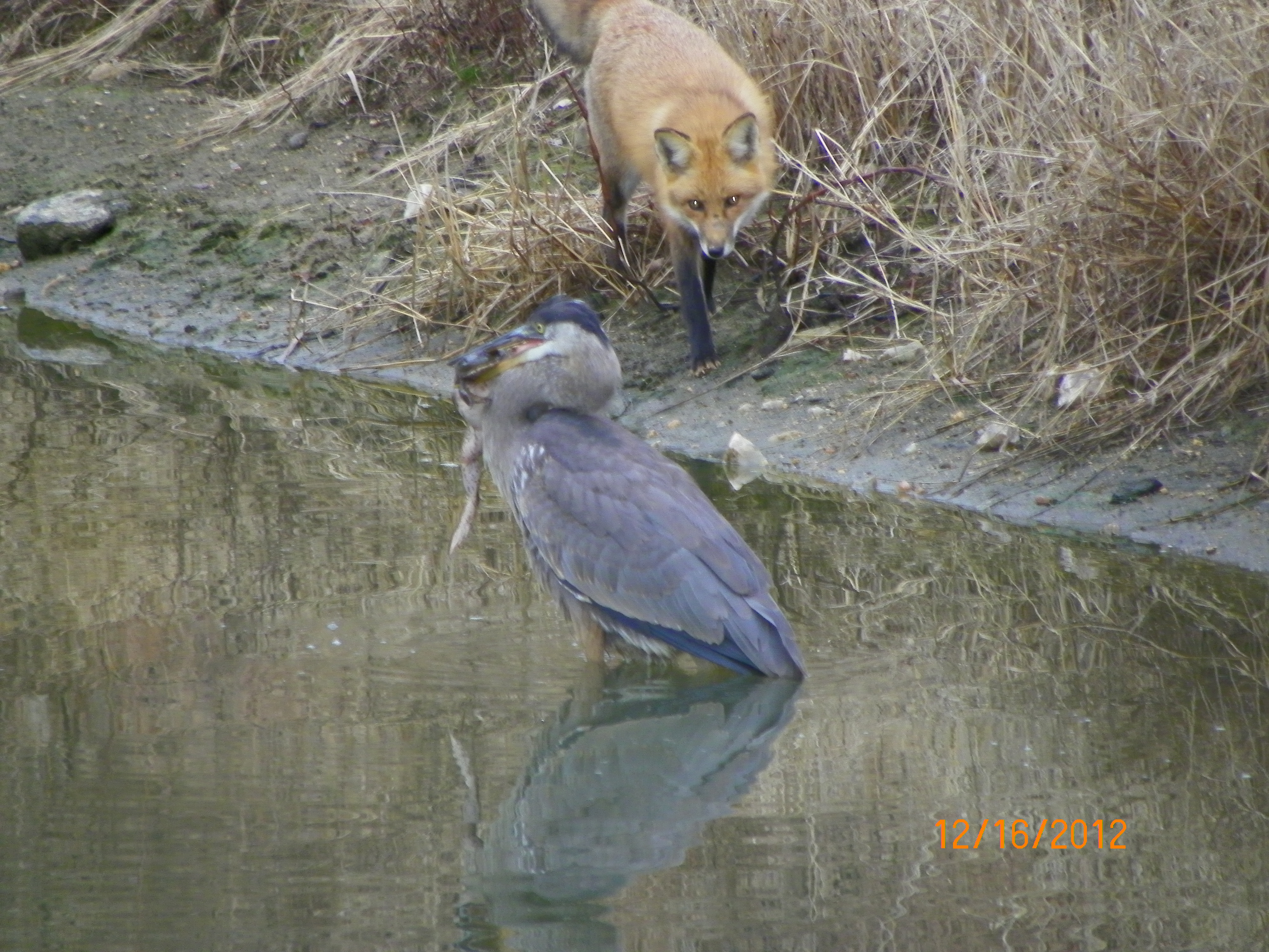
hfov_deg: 3.2
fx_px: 22875
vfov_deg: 2.4
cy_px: 476
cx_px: 634
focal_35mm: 624
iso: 200
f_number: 5
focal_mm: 110.4
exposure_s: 1/125
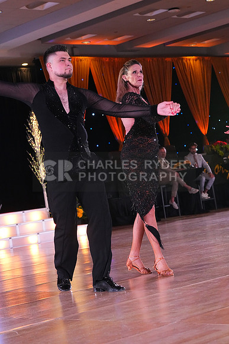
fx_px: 801
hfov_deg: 16.3
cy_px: 172
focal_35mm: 84
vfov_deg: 24.2
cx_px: 114
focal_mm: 84
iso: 8000
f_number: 6.3
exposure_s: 1/400
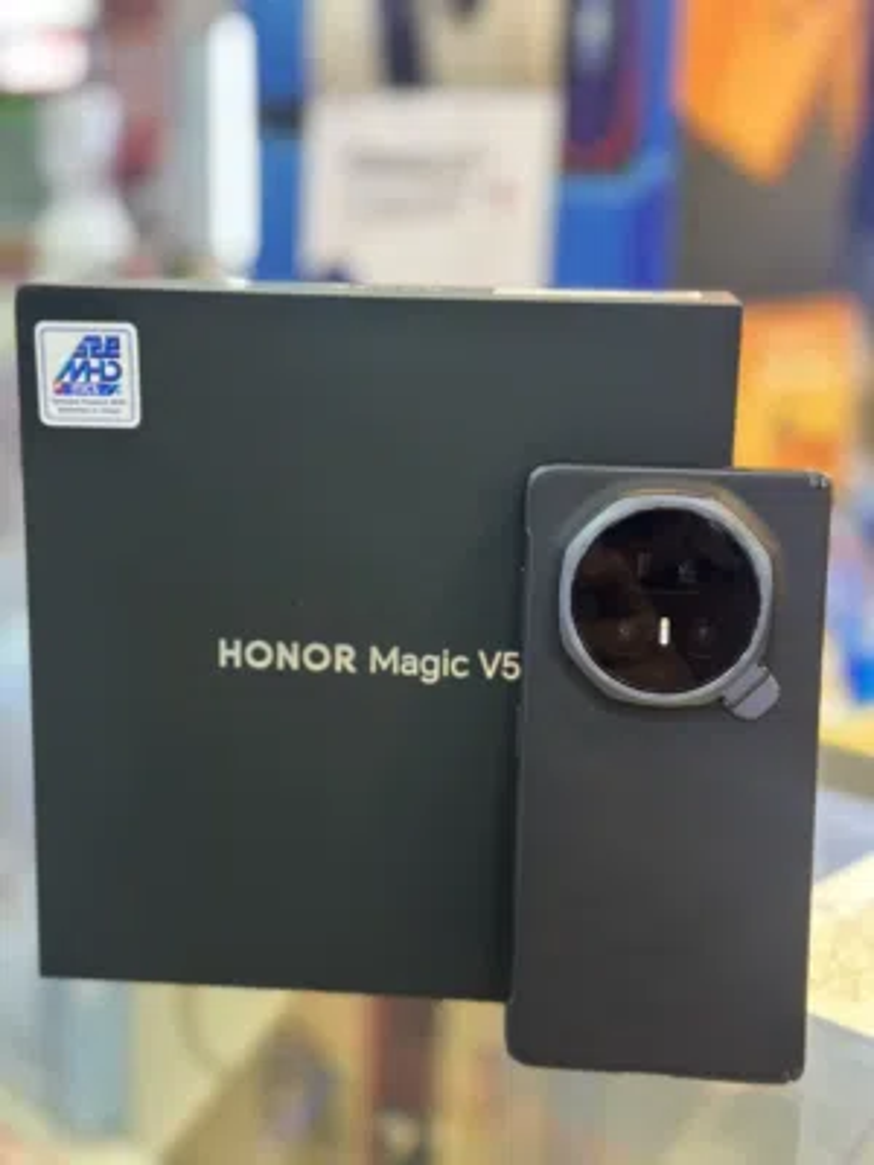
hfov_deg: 30.3
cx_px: 437
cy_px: 582
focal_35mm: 48
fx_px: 1616
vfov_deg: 39.7
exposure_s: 1/50
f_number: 1.78
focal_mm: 6.86
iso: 100
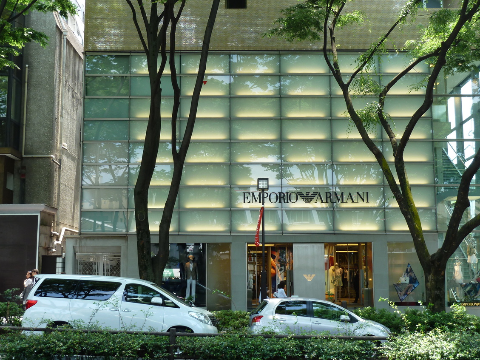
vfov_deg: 28.6
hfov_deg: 37.5
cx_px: 238
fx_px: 707
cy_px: 173
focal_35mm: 51
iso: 80
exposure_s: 1/60
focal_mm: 7.9
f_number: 3.8
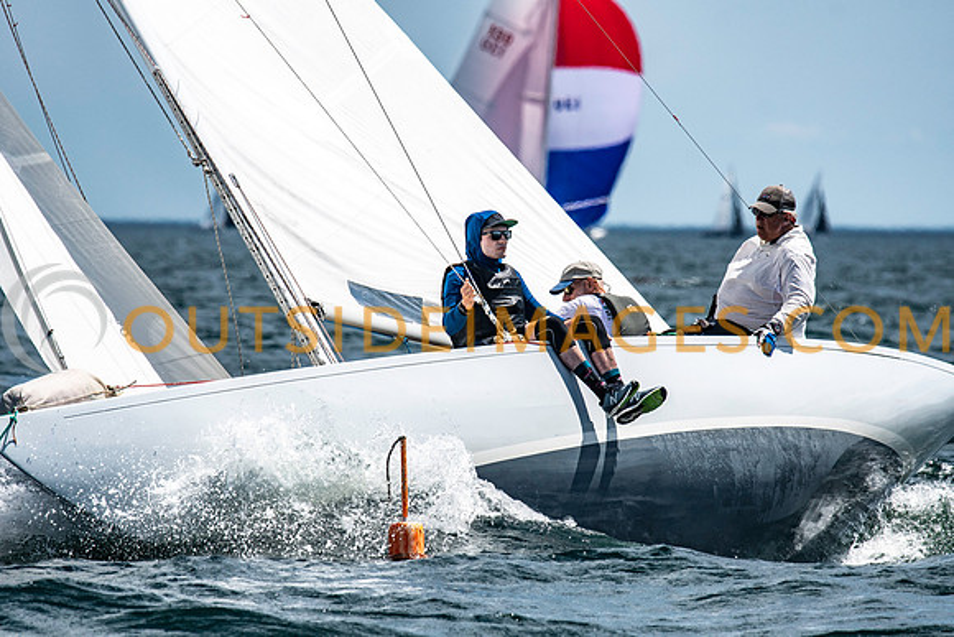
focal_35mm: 450
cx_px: 477
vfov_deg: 3.1
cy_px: 318
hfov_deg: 4.6
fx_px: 11927
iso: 320
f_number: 5.6
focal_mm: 300
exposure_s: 1/4000
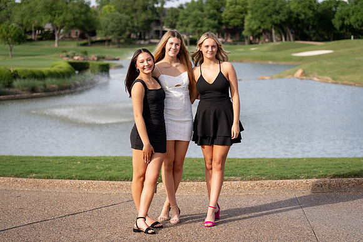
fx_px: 706
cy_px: 121
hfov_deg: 28.8
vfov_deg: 19.5
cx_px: 182
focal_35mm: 70
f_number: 2.8
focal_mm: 70
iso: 100
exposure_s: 1/1000
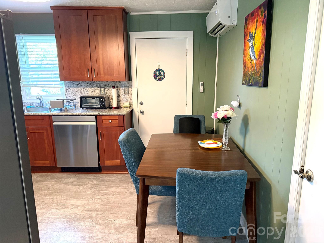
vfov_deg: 56.8
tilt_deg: -12.4
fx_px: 225
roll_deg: +0.5
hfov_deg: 71.6
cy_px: 122
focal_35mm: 24
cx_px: 162
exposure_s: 1/60
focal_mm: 6.76
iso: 640
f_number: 1.78
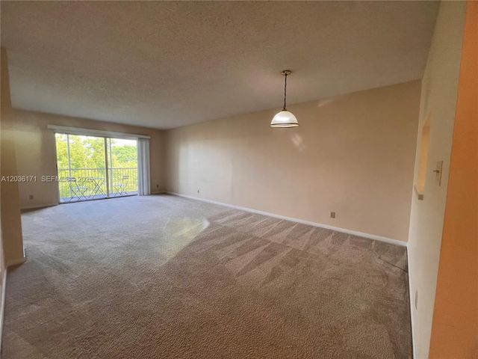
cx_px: 239
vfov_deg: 89.9
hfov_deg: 106.2
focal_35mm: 13
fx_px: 180
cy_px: 180
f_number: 1.8
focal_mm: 1.57
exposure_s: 1/120
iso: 200
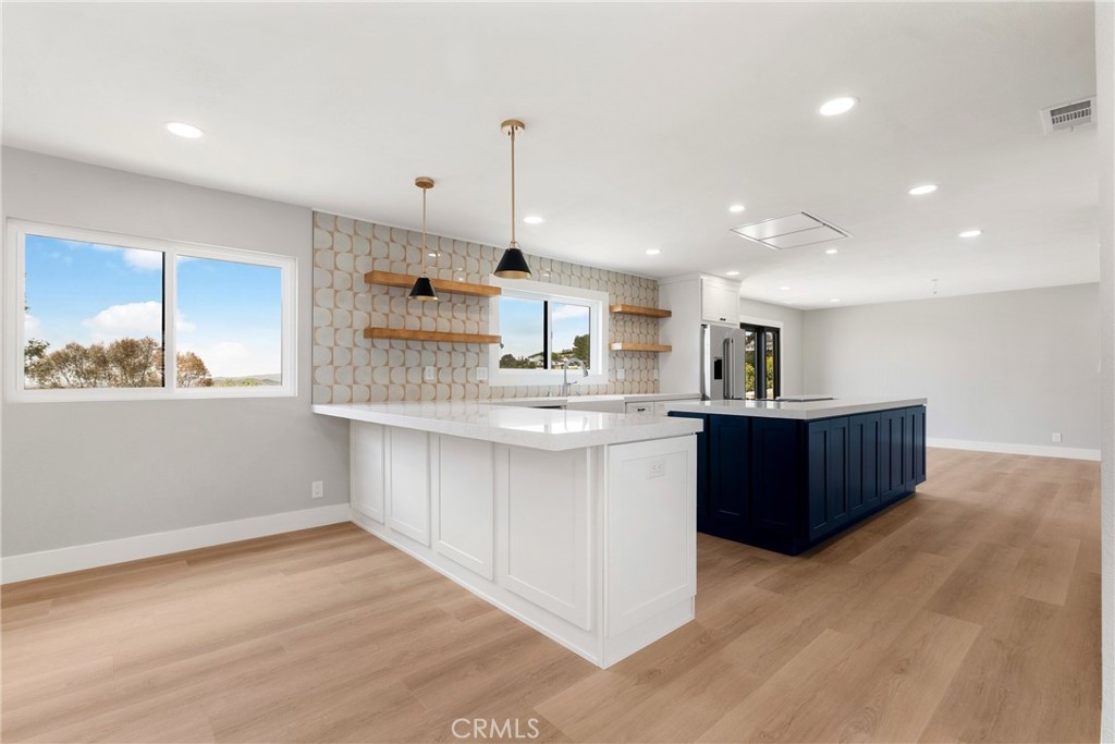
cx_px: 558
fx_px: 496
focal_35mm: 16
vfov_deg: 73.8
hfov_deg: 96.7
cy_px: 372
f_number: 9
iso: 320
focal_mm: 16
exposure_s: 1/100
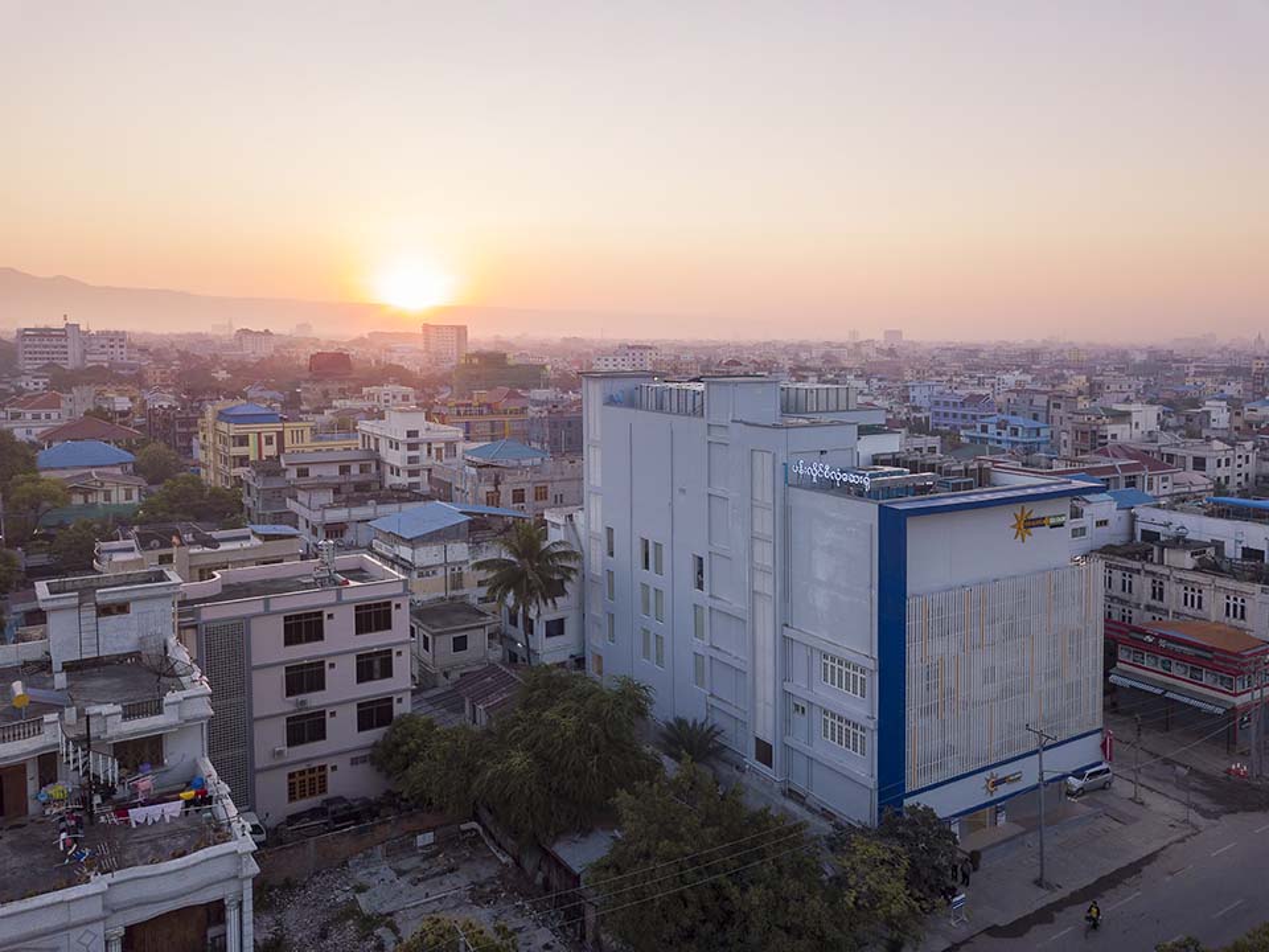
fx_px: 953
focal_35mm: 26
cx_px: 634
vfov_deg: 53.1
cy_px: 476
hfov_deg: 67.3
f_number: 2.2
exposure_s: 1/240
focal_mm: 4.73
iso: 100
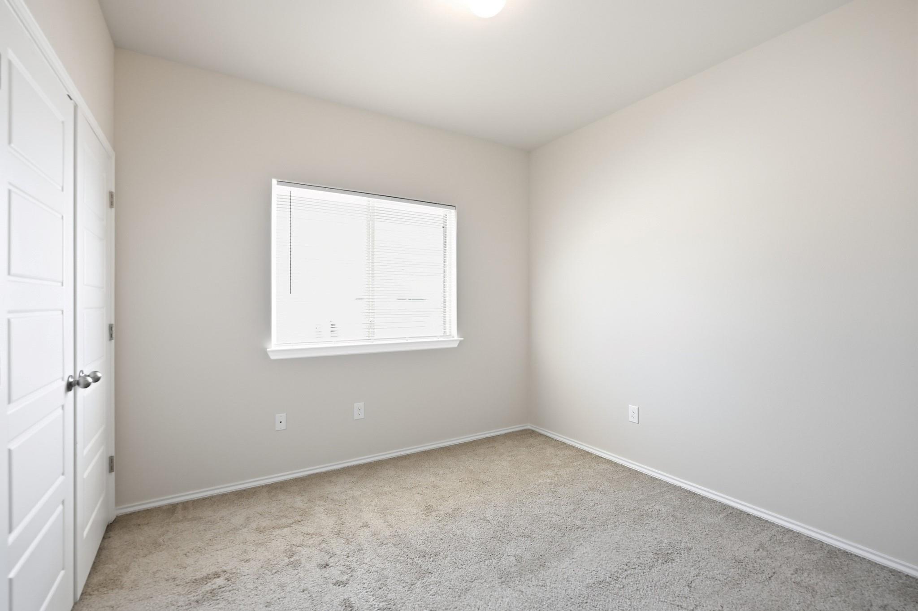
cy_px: 306
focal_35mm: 16
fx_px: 408
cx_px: 459
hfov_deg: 96.8
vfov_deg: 73.7
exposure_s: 1/80
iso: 320
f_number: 4.5
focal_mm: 16
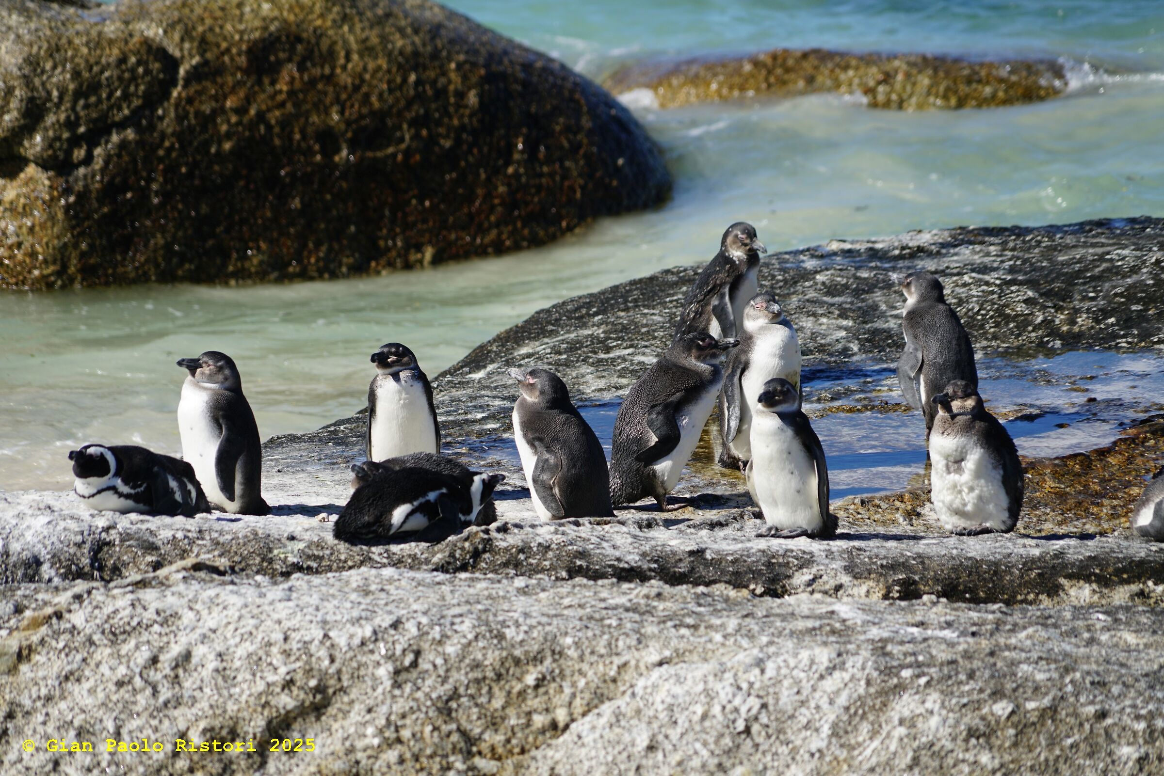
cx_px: 582
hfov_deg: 8.6
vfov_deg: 5.7
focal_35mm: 240
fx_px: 7761
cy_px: 388
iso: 125
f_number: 6.3
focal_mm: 240
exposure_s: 1/500
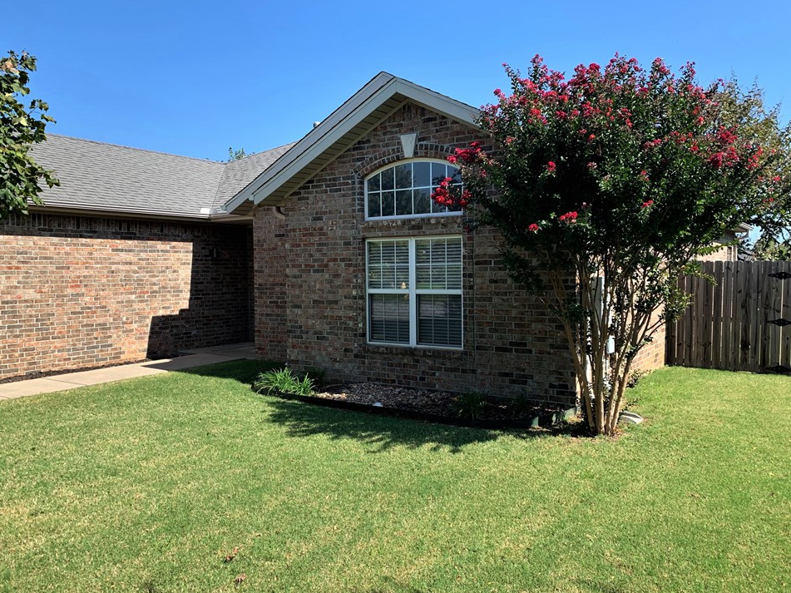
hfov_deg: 63.4
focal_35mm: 28
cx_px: 402
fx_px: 640
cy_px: 303
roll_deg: +0.5
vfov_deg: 49.7
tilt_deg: -2.7
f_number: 1.8
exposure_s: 1/1314
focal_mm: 4.25
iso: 25
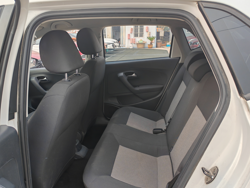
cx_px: 117
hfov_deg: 58.3
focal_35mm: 31
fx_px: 224
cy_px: 101
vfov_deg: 45.4
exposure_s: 1/200
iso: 50
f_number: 1.9
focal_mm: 6.12
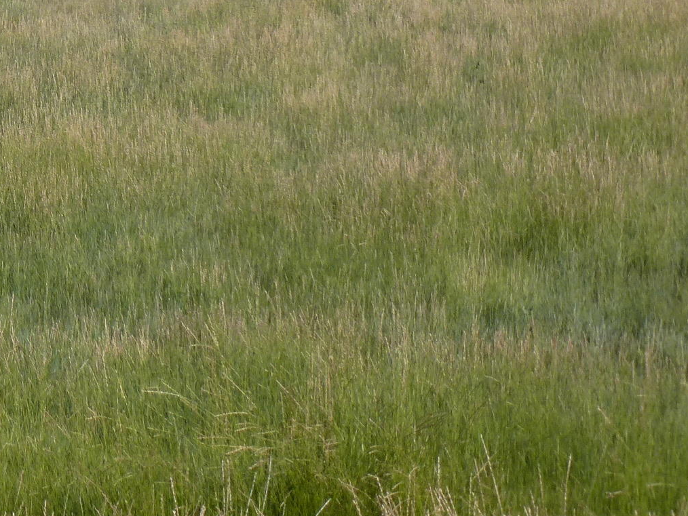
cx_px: -172
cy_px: -28
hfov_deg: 12.5
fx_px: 3062
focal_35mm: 154
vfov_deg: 9.6
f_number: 5
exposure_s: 1/500
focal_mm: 10.9
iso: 100
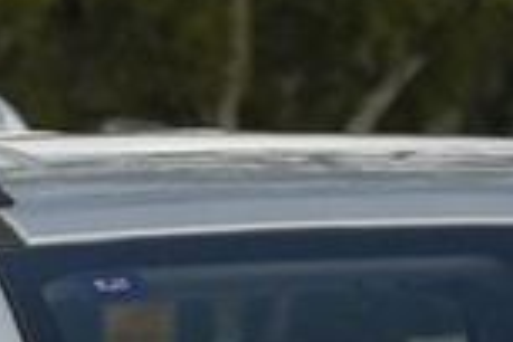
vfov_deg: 1.7
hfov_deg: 2.5
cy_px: 1133
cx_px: 550
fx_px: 11698
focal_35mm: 821
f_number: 7.1
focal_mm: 105
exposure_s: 1/1250
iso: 1000
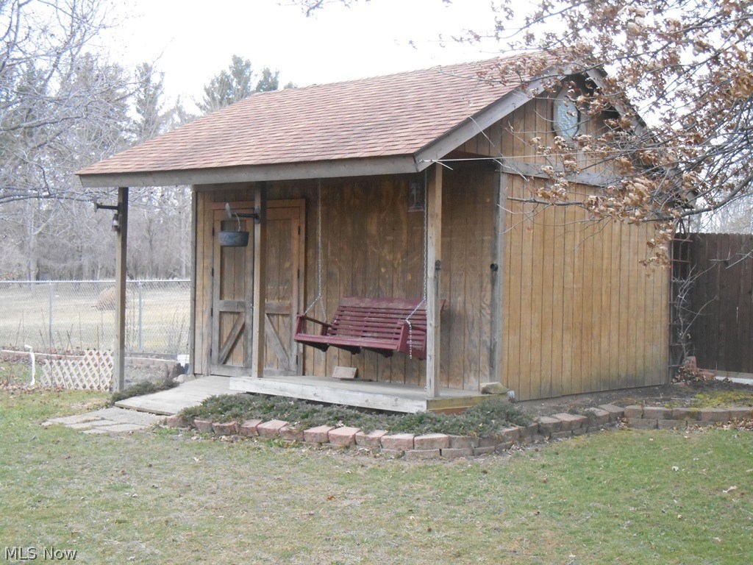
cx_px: 376
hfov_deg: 36.2
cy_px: 282
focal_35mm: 53
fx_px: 1153
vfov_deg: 27.5
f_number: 4.2
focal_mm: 9.5
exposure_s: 1/250
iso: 800
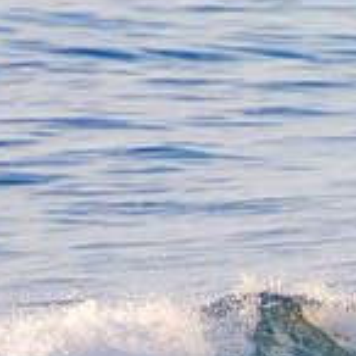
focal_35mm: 2093
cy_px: 413
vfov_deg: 0.8
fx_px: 24353
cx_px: 600
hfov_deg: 0.8
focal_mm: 400
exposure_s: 1/1250
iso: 500
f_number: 5.6
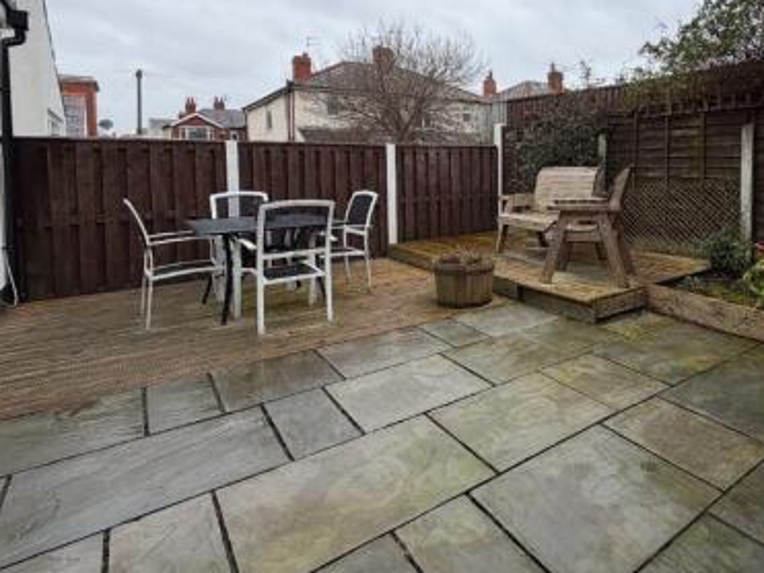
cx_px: 499
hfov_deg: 74.4
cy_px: 182
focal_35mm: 22
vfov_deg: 59.4
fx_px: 485
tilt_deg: -2.2
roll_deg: +0.8
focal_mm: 2.22
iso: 40
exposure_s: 1/502
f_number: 2.2
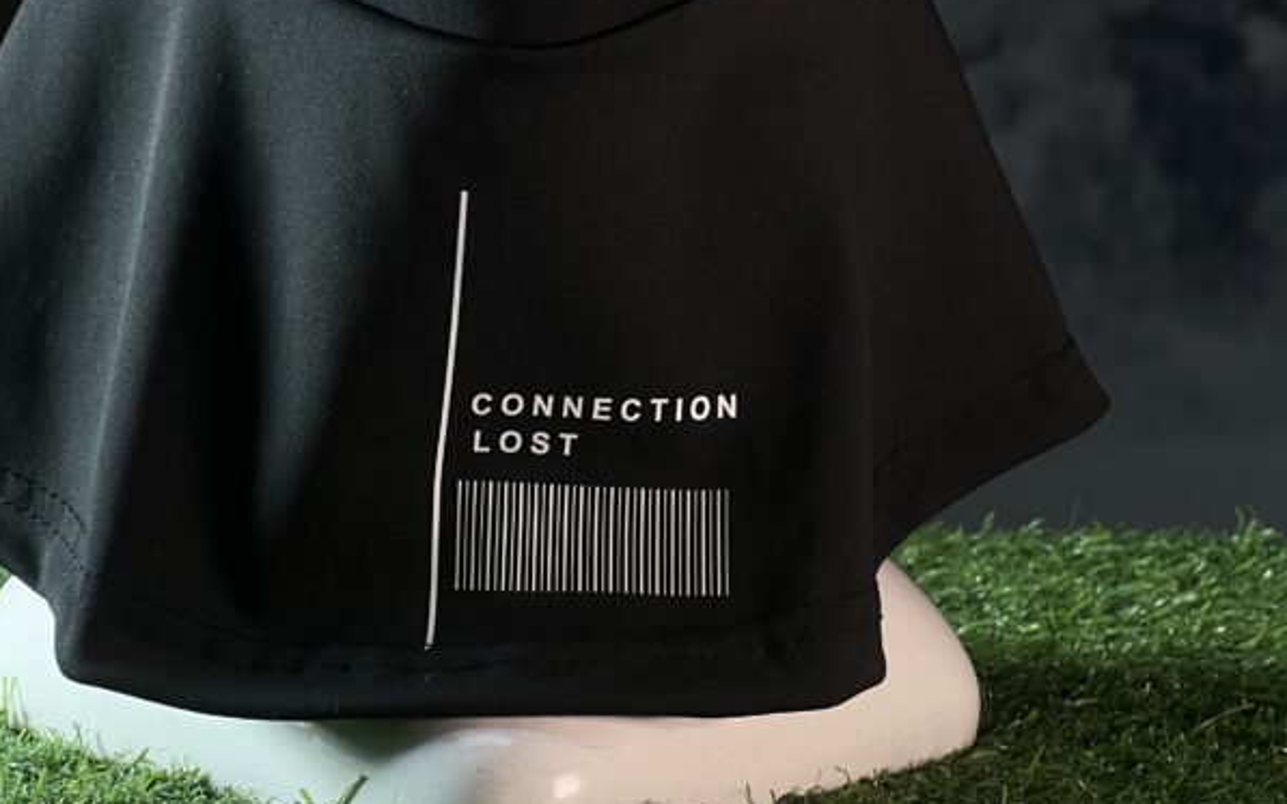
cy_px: -220
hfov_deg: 14.9
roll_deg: -0.7
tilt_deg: +2.2
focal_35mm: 140
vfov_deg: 9.2
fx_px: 4910
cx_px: 545
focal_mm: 9
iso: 32
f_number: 2.8
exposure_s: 1/99
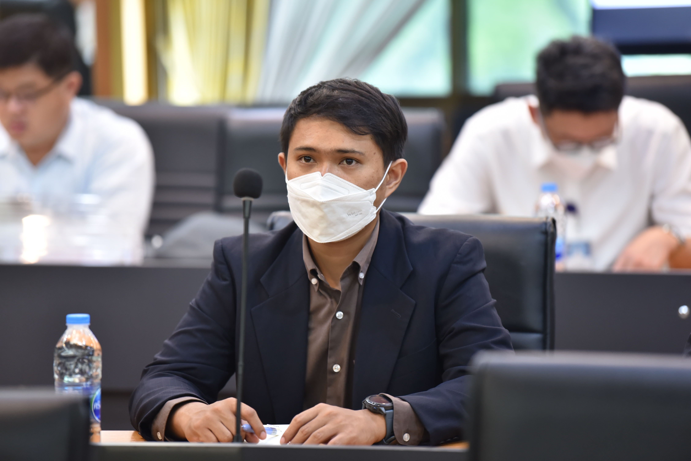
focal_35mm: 180
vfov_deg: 7.6
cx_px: 346
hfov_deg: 11.4
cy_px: 230
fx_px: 3455
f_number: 2.8
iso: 1600
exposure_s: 1/100
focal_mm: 180
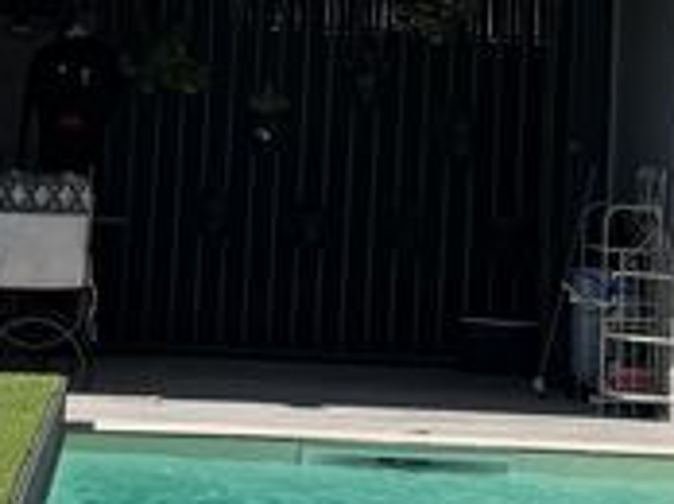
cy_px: -66
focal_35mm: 138
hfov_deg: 14.3
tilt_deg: +4.6
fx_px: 2683
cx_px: 306
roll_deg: -3.2
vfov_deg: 10.6
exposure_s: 1/5814
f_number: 1.78
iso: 80
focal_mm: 6.76
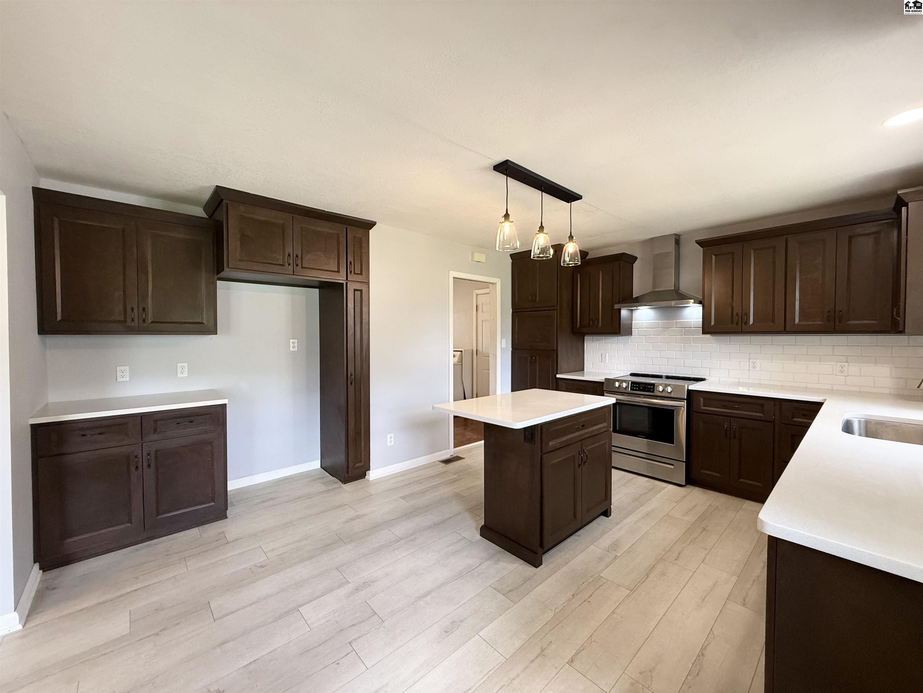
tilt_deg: -1.9
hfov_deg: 102.1
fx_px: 373
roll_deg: -0.1
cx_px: 462
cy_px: 346
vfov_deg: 85.7
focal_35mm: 14
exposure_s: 1/120
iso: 320
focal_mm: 2.22
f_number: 2.2
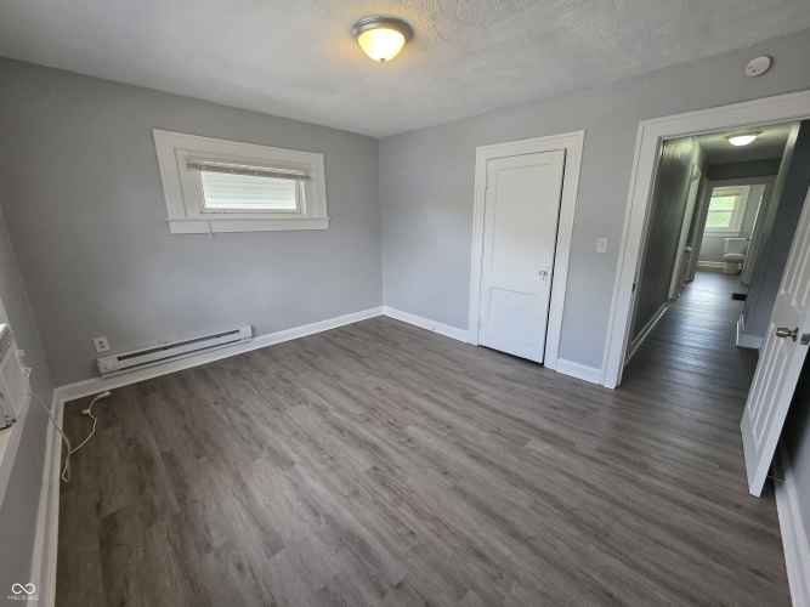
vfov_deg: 89.9
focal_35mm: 13
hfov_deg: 106.2
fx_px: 304
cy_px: 304
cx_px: 405
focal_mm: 2.2
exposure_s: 1/120
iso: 125
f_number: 1.9
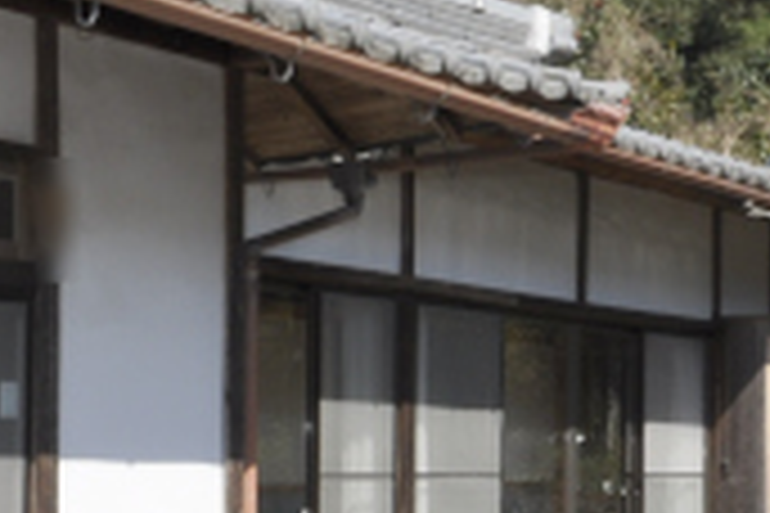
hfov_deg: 23.4
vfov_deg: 17.2
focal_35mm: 79
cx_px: -162
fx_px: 1690
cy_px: 392
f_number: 16
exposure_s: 1/200
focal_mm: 10
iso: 200
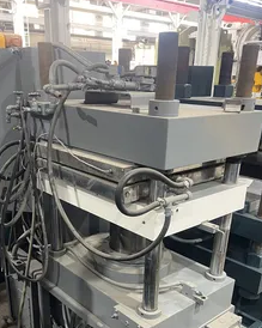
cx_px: 118
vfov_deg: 47.6
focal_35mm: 37
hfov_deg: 40.1
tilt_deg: -25.4
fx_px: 359
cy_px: 238
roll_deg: -0.8
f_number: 1.5
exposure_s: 1/60
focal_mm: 5.7
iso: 200
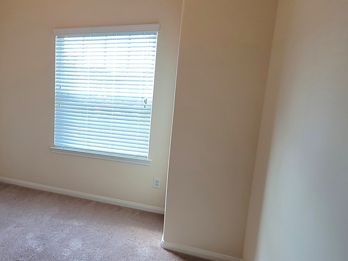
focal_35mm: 27
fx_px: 272
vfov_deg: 51.4
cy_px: 129
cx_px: 55
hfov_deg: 58.7
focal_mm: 2.2
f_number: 2.2
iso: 80
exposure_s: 1/60.2
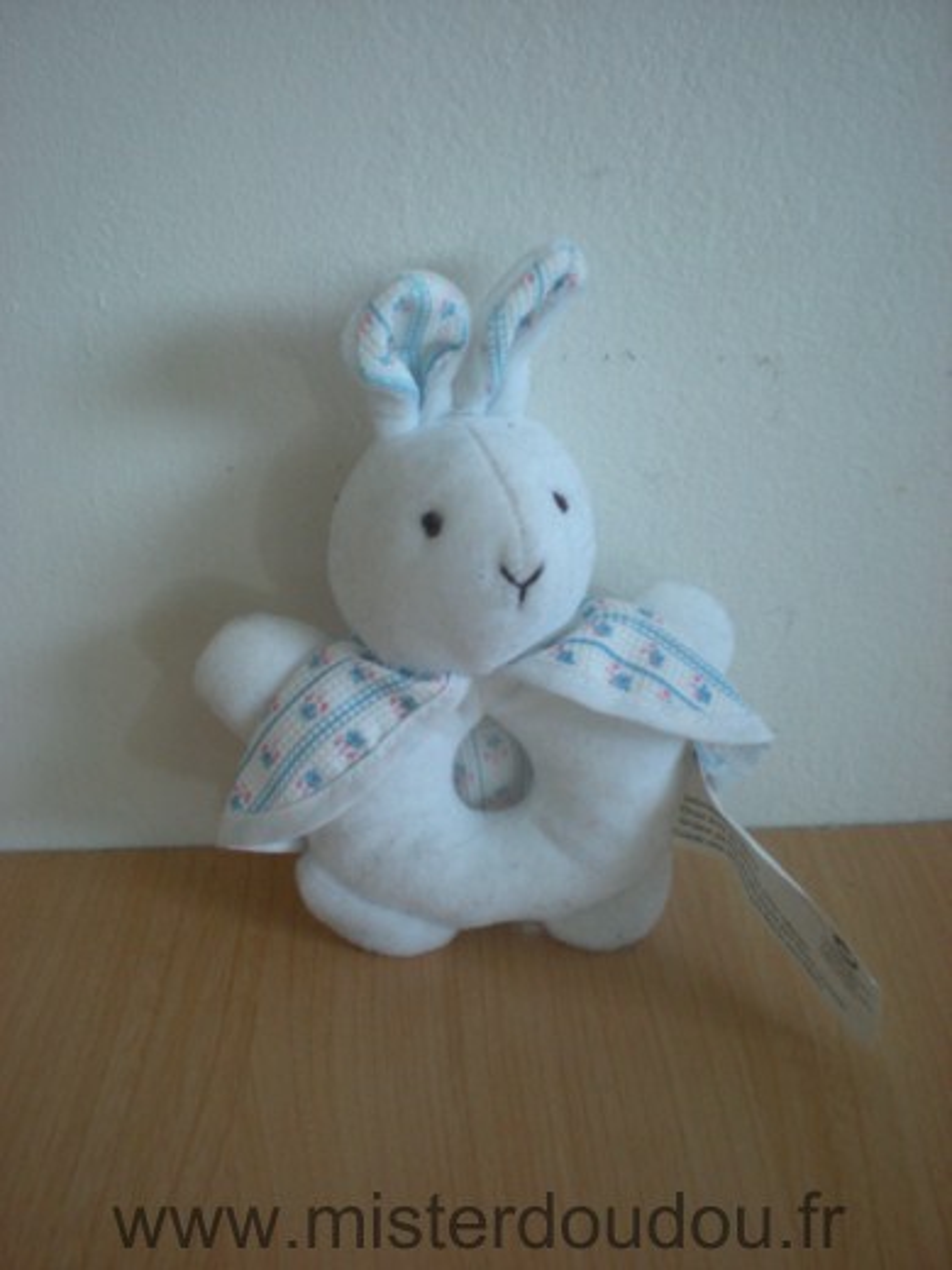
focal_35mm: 38
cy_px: 635
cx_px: 476
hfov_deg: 37.7
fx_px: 1393
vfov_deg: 49.0
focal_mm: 6.3
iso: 200
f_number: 3.1
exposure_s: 1/24.1
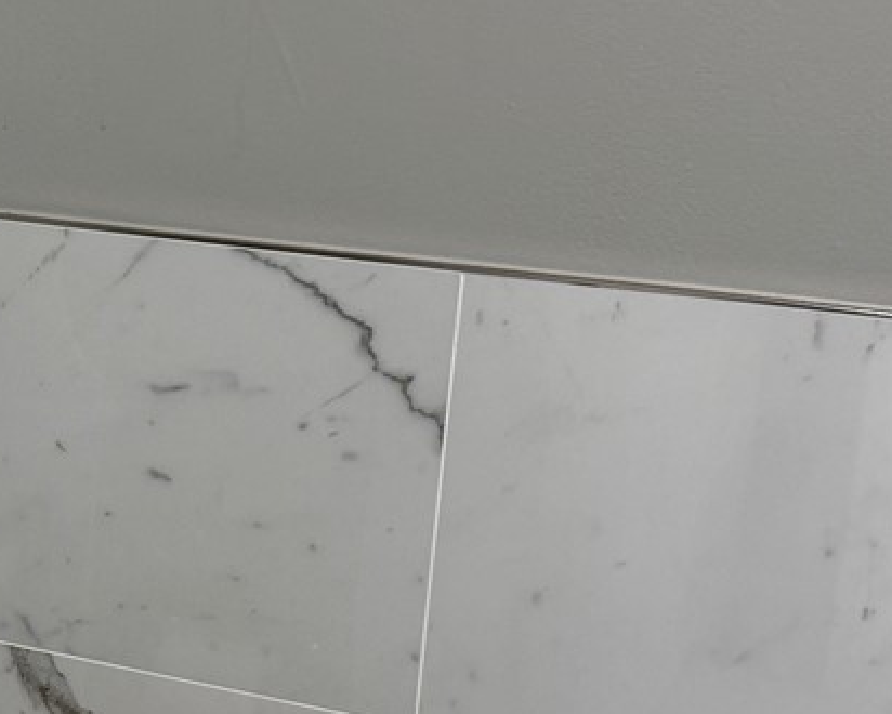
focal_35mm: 91
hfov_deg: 20.0
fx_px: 2404
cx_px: -102
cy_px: 599
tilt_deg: -18.8
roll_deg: -1.3
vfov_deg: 16.7
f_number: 1.78
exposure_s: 1/120
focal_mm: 6.76
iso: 125
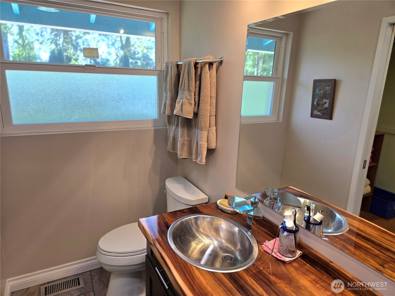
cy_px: 148
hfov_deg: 73.9
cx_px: 198
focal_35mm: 23
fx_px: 262
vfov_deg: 58.9
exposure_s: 1/120
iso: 50
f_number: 1.8
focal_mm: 5.4
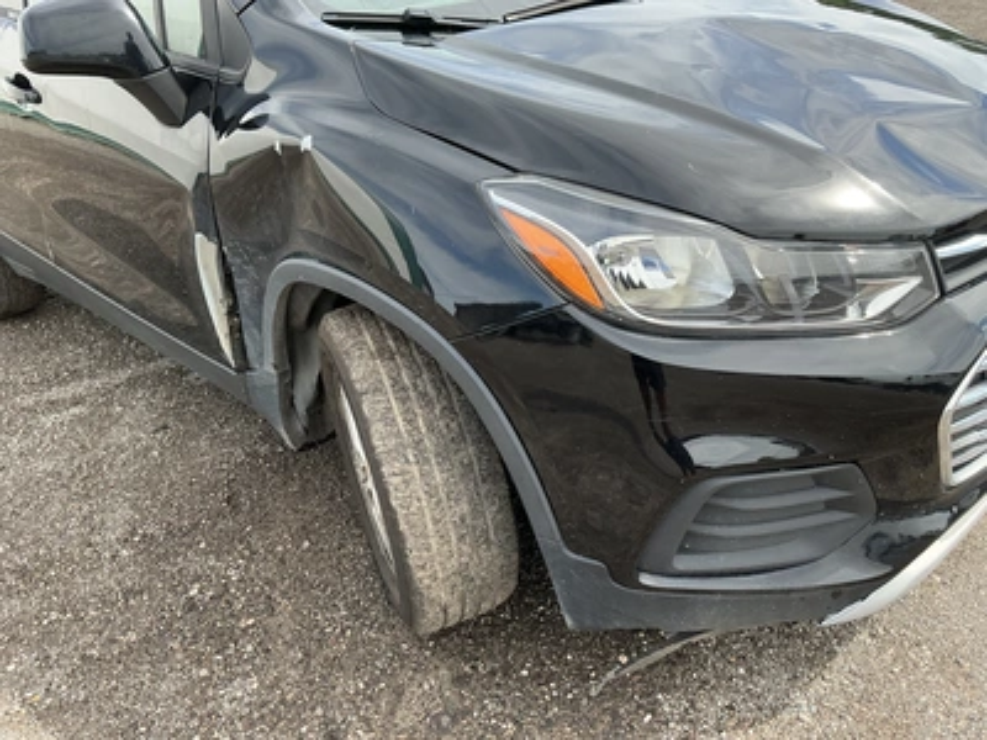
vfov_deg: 49.7
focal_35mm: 28
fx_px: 798
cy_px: 370
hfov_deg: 63.4
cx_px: 494
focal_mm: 3
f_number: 1.8
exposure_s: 1/335
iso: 25
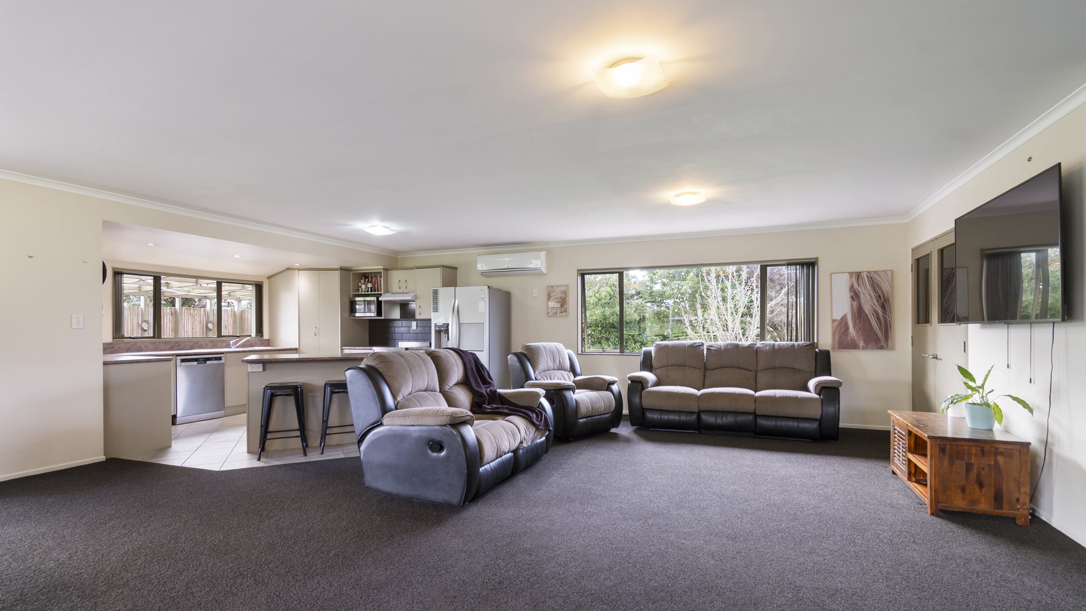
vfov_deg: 67.1
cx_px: 552
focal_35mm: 16
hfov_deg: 99.4
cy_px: 315
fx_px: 461
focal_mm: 10
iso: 100
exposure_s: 1
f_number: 8
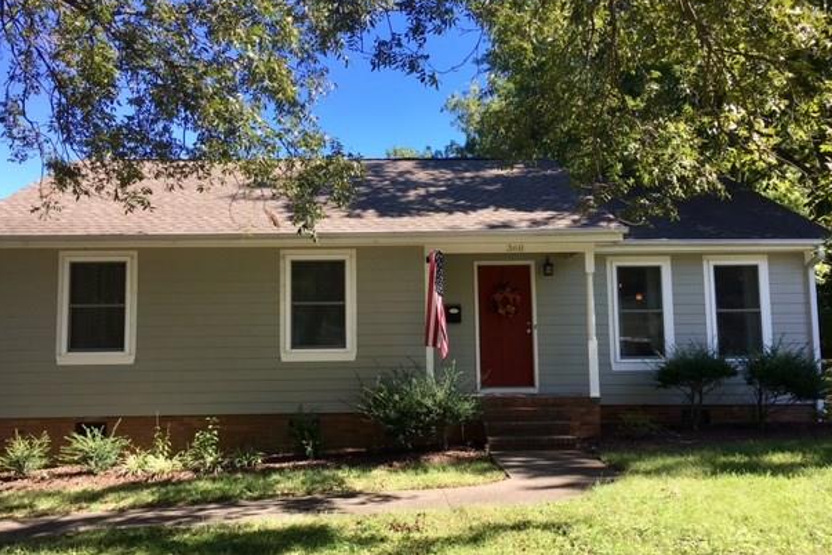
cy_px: 293
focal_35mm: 32
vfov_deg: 41.1
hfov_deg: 58.7
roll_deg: +0.4
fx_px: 739
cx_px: 393
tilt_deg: +5.6
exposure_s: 1/403
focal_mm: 4.15
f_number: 2.2
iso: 25
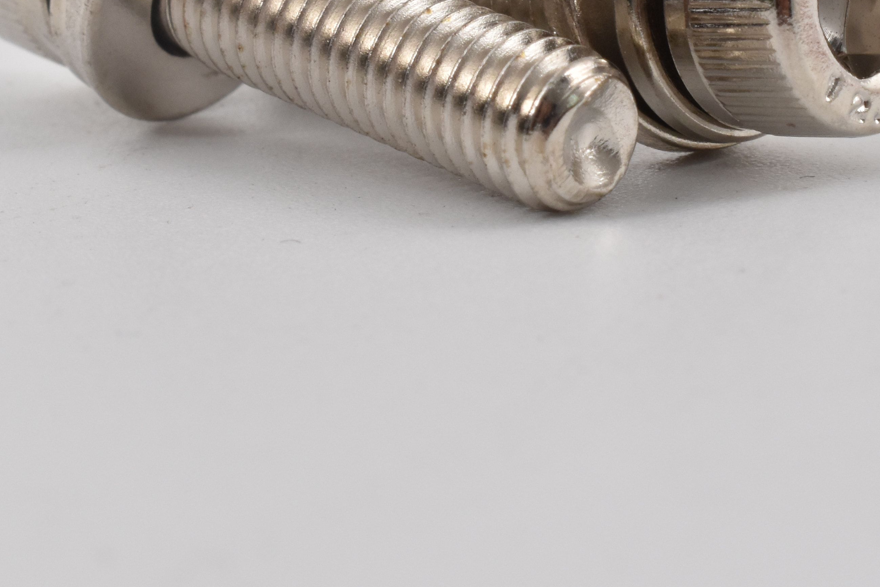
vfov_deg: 8.2
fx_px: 4058
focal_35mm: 166
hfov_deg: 12.4
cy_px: 34
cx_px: 550
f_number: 20
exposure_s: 1/60
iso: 560
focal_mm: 48
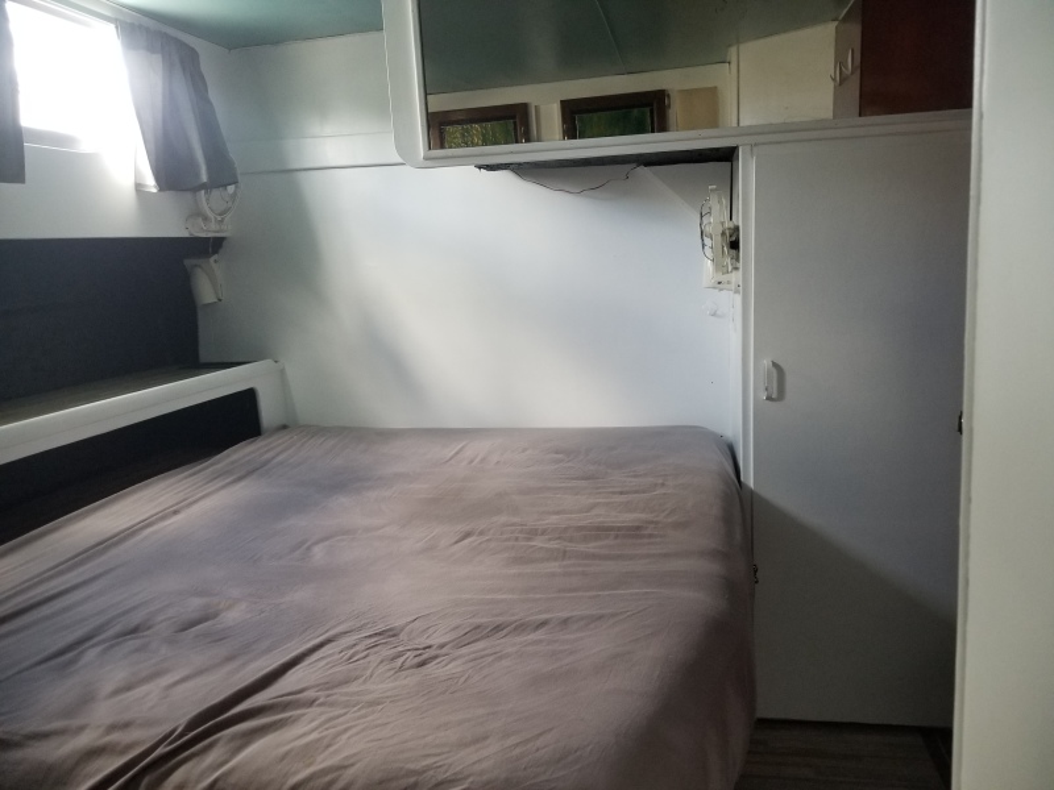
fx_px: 792
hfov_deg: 67.3
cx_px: 527
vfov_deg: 53.1
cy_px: 395
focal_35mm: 26
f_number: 1.7
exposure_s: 1/40
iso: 200
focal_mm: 4.25
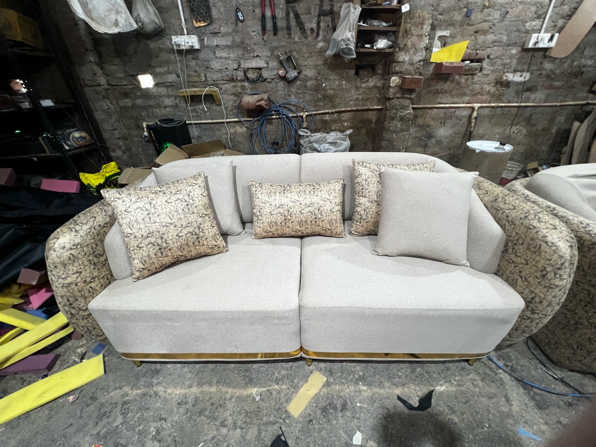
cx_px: 298
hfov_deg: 106.2
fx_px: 224
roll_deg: +0.7
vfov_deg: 89.9
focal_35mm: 13
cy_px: 224
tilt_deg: -29.8
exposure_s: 1/50
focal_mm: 1.57
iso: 200
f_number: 1.8
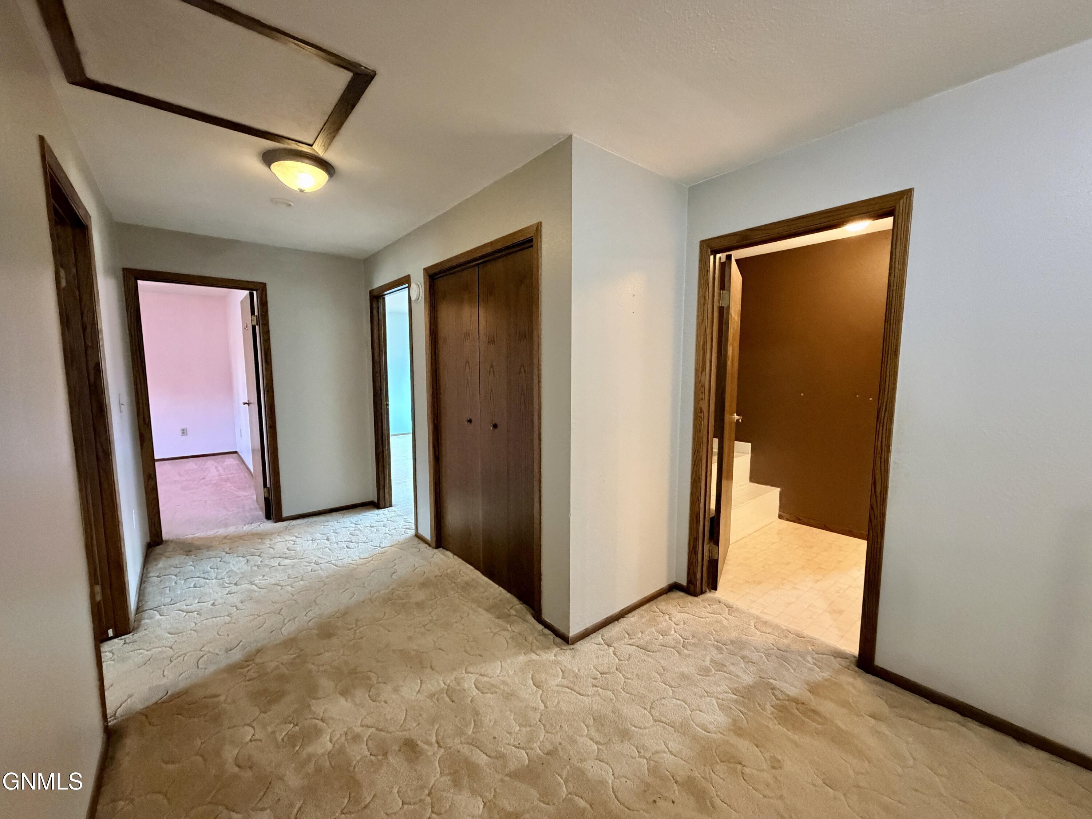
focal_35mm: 14
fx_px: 442
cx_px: 546
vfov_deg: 85.7
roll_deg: +0.6
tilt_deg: -5.5
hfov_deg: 102.1
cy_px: 410
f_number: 2.2
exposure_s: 1/60
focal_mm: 2.22
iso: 1000
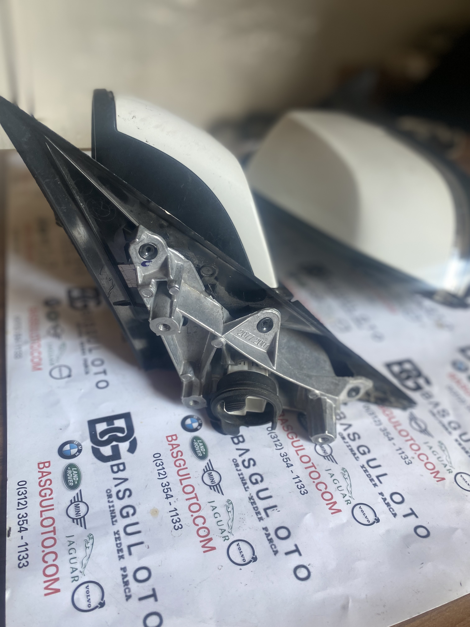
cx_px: 235
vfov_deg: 67.3
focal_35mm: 26
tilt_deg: -35.0
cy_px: 314
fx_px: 471
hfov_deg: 53.1
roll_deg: -4.7
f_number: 1.8
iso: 100
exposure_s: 1/121
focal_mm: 4.25
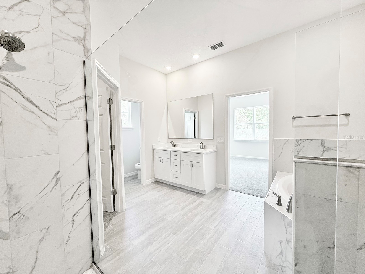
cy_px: 137
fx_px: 148
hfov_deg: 102.1
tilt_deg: -1.3
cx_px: 182
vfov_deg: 85.7
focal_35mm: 14
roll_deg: +1.8
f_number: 2.2
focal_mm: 2.22
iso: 160
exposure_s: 1/120
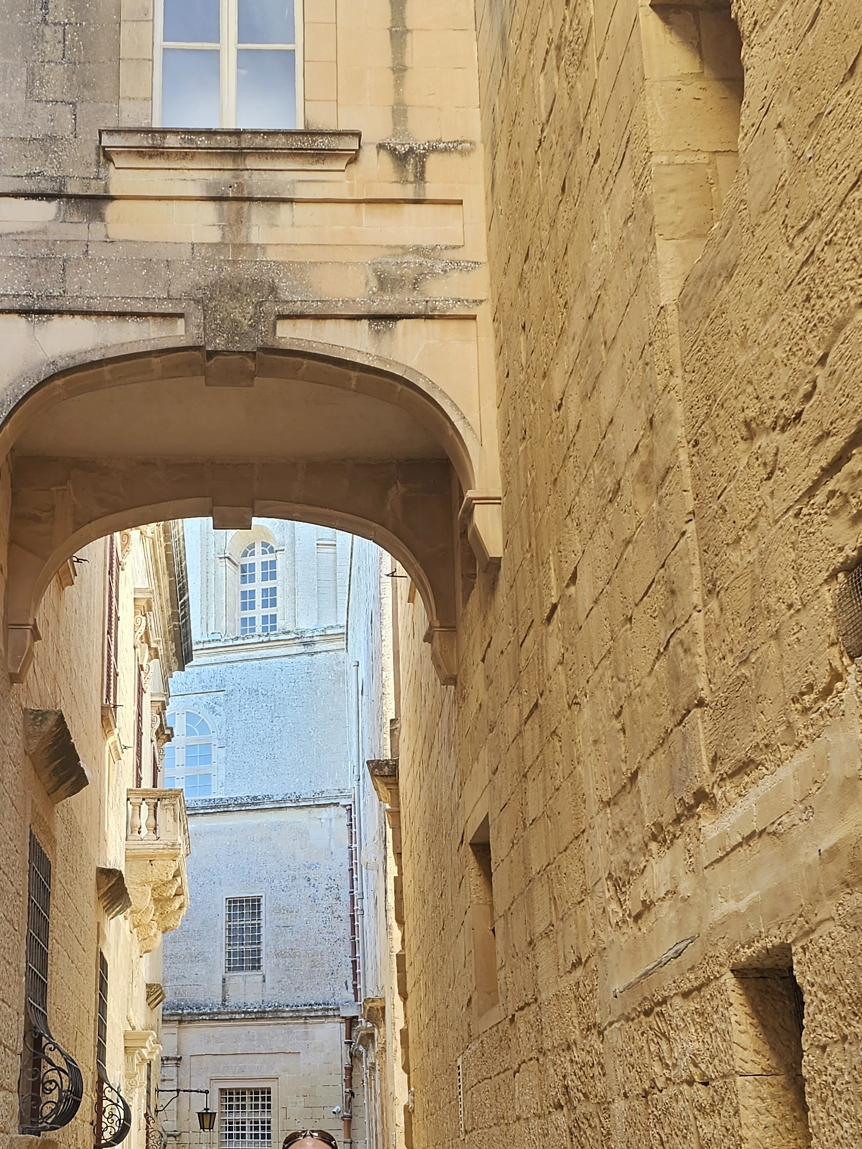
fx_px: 1461
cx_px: 205
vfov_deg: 42.0
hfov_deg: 32.2
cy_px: 825
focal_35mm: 44
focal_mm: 6.3
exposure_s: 1/180
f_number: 1.7
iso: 100
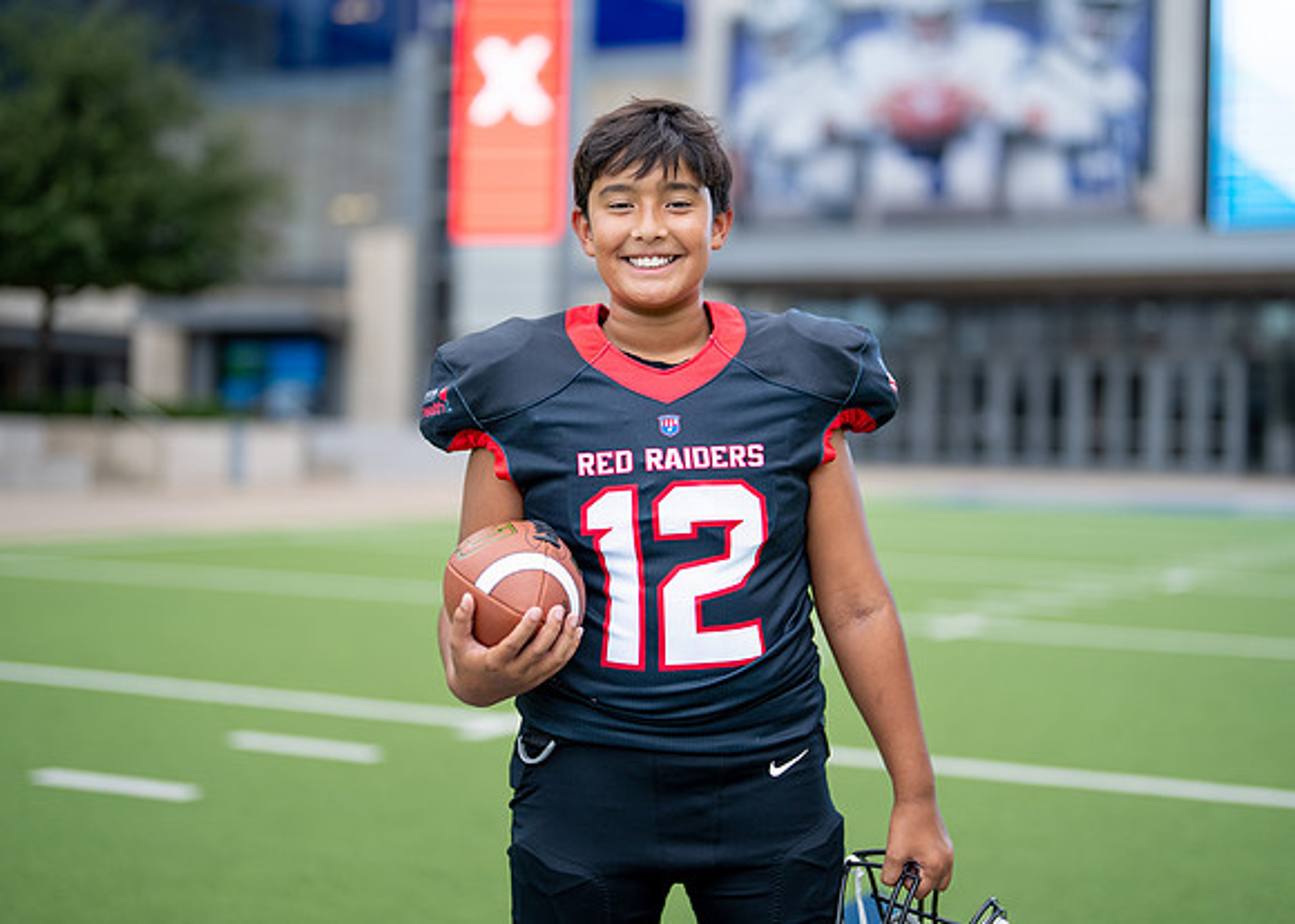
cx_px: 688
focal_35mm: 60
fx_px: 2200
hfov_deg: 32.8
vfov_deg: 23.7
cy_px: 397
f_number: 1.2
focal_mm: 50
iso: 100
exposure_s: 1/1250
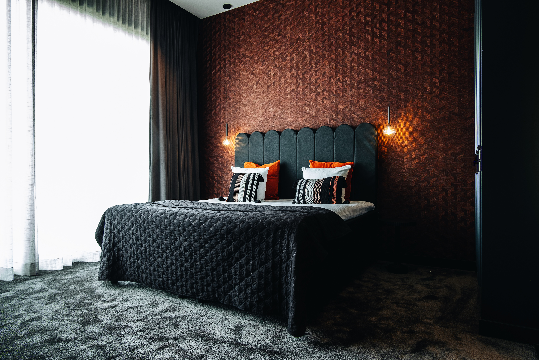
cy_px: 180
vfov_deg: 55.1
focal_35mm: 23
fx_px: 344
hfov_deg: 76.1
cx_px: 270
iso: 100
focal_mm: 15
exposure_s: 1/2
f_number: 8
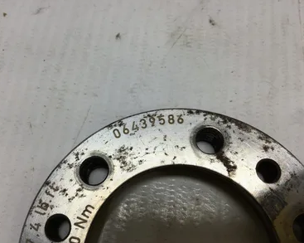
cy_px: 124
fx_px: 297
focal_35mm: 33
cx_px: 143
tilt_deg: -69.7
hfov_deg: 54.2
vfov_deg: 44.5
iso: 25
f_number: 2.4
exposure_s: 1/375
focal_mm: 3.3
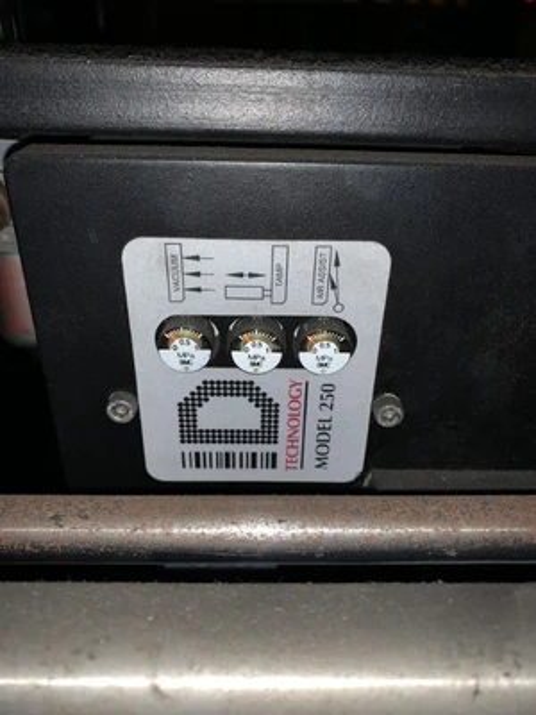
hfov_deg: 53.1
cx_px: 268
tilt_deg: -30.2
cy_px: 358
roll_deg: -0.4
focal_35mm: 26
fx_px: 537
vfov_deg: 67.3
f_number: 1.8
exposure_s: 1/50
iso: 25
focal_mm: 4.25
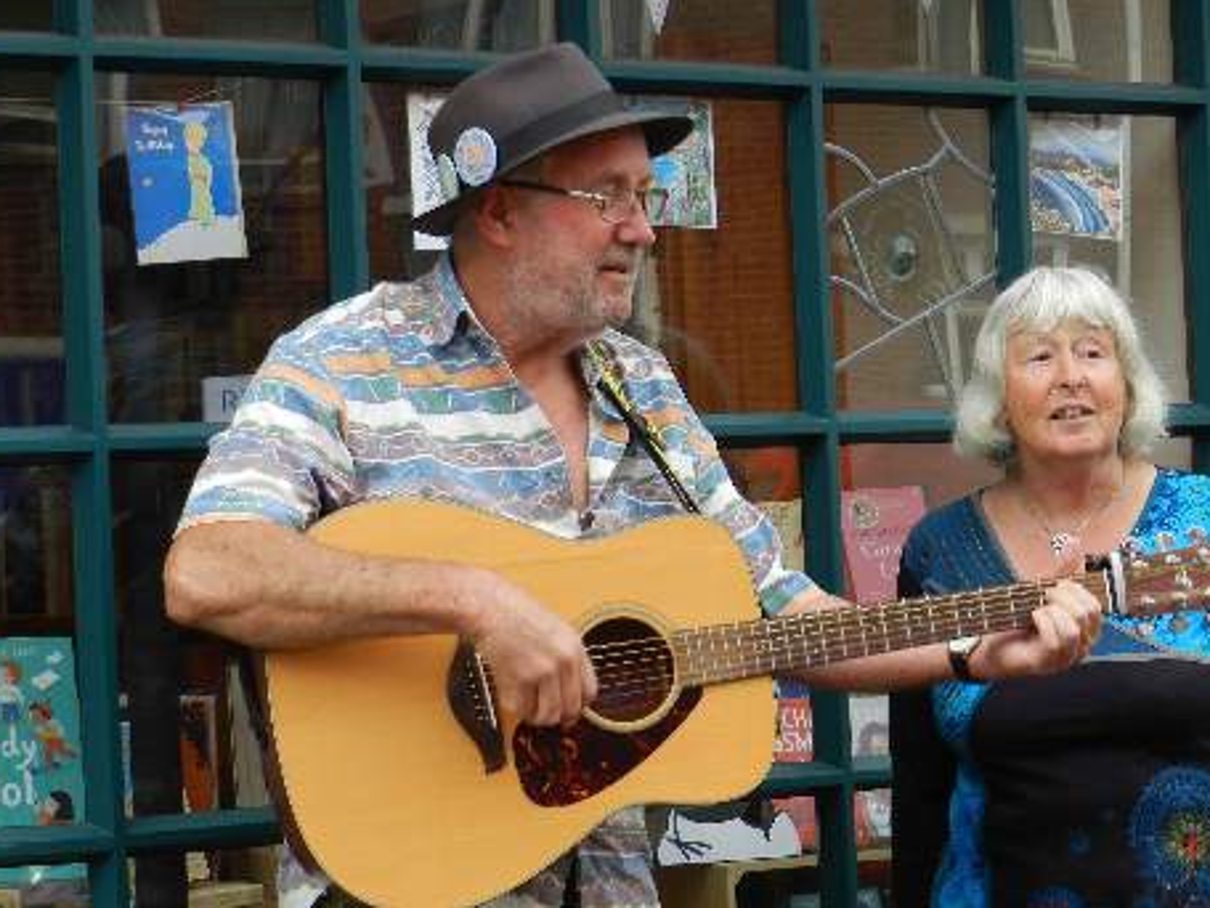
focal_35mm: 105
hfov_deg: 18.7
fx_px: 3670
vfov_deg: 14.1
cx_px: 722
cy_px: 458
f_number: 4.4
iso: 160
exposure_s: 1/250
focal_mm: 14.9
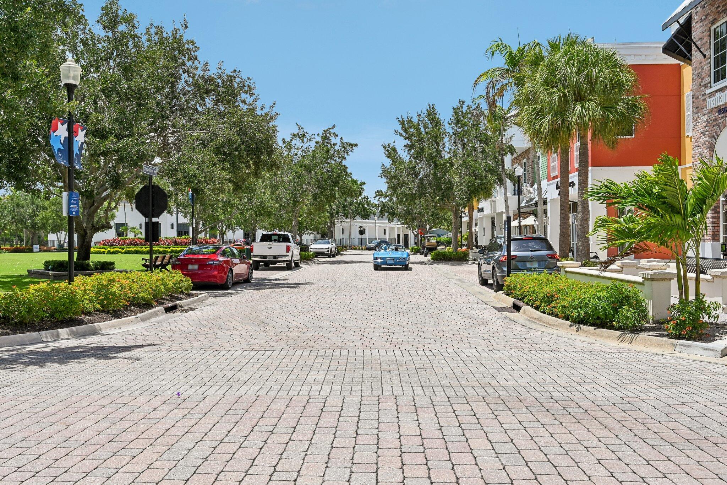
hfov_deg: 61.9
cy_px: 242
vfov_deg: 43.6
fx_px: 606
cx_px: 364
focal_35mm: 30
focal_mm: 30
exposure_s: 1/1600
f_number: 7.1
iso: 320
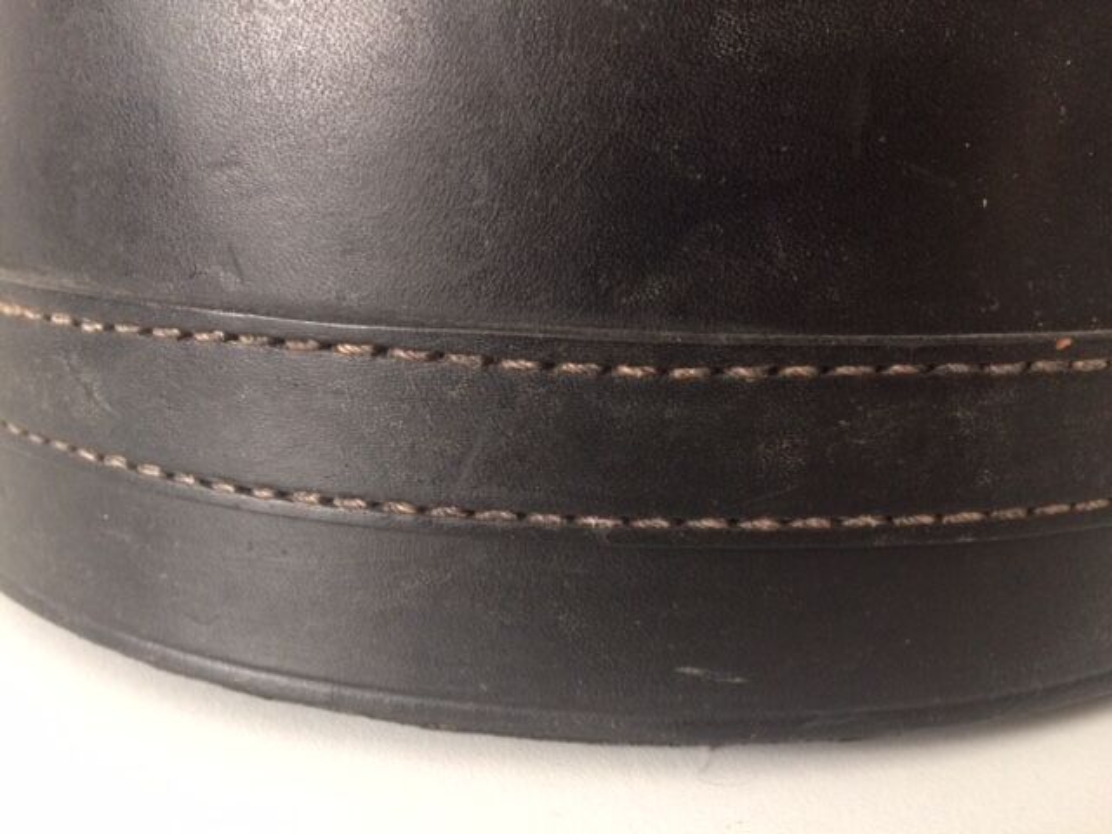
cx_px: 556
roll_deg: -1.4
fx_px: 932
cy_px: 417
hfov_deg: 61.7
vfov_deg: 48.2
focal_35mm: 29
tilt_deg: -17.6
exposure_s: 1/33
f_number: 2.2
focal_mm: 4.15
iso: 250
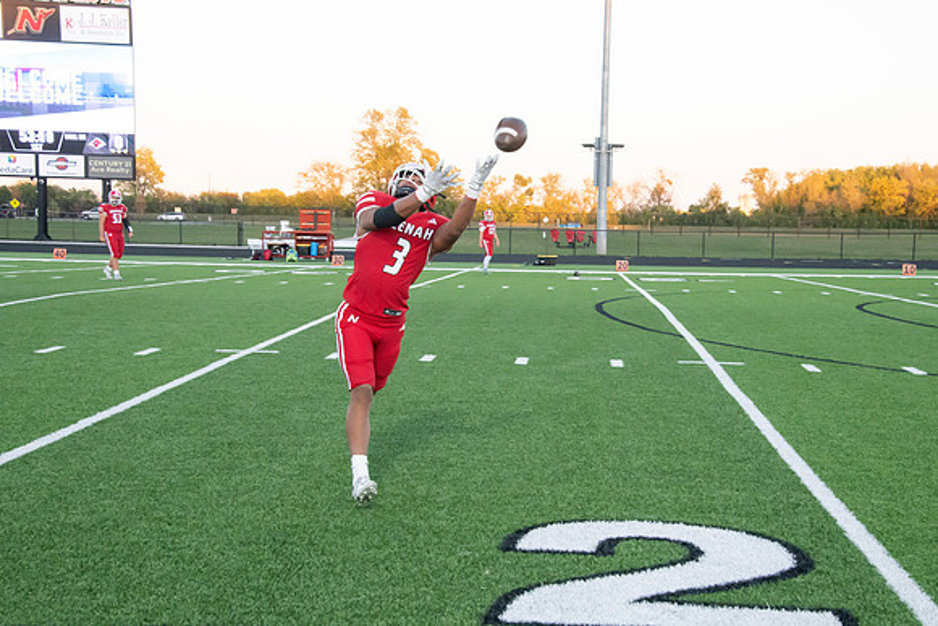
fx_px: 1616
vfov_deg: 21.9
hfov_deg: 32.4
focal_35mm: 62
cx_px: 469
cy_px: 313
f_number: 9
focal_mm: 62
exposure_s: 1/640
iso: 8000
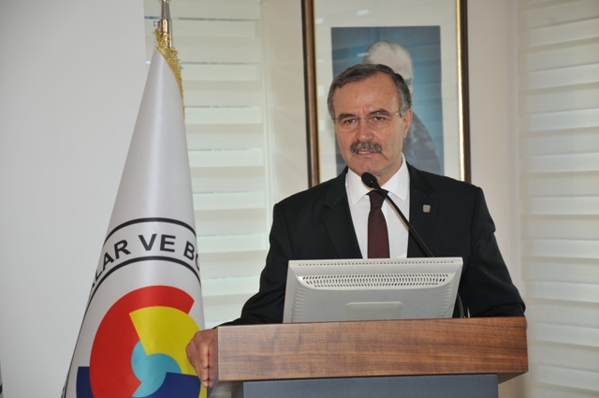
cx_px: 300
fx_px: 1994
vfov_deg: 11.4
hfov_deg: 17.1
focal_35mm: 120
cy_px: 199
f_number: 5.3
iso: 500
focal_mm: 80
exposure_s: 1/60
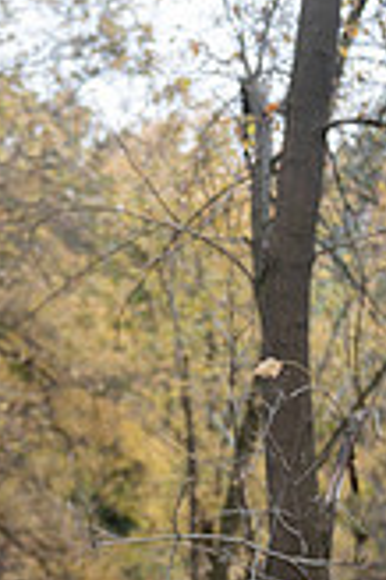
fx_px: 1676
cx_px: -9
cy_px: 598
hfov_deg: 13.0
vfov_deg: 19.0
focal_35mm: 104
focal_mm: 38
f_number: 2.8
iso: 640
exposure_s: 1/250
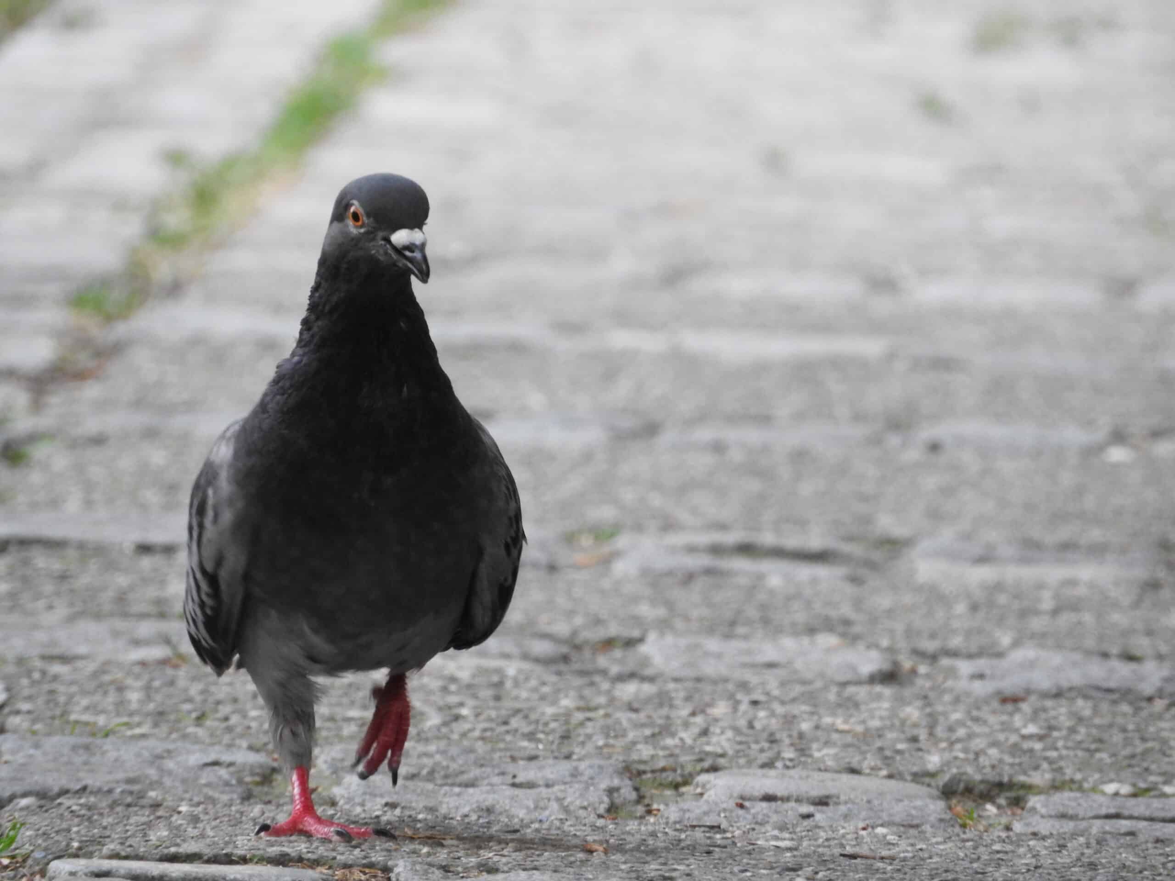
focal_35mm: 800
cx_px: 588
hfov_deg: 2.5
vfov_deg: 1.9
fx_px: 27155
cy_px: 440
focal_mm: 143.3
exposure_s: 1/125
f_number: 5.6
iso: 400
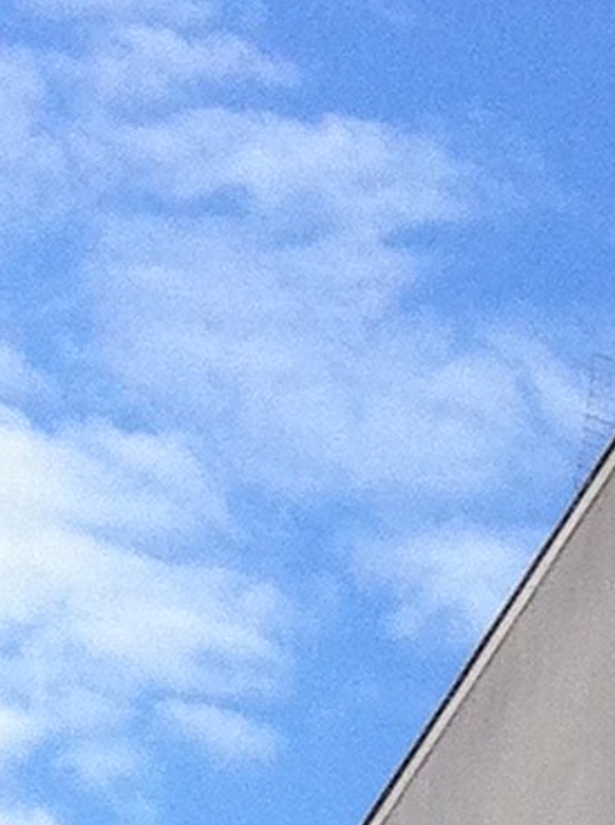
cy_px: 1938
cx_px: 1250
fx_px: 5851
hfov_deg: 5.9
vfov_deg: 7.6
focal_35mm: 246
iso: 80
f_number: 2.8
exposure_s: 1/815
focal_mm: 3.85
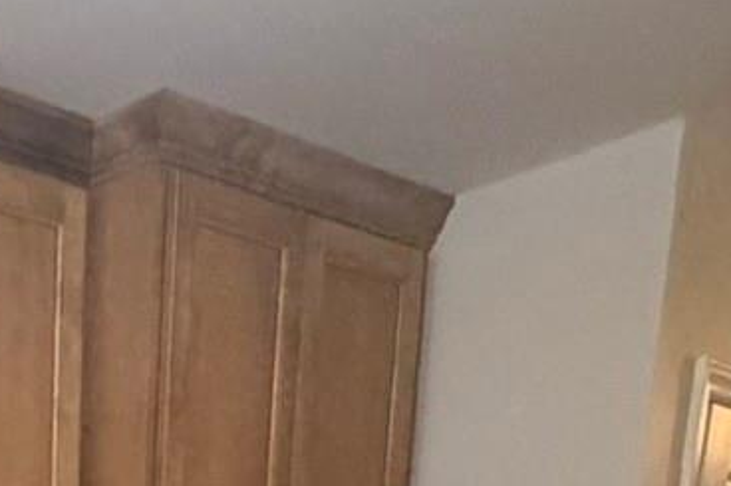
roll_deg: +1.5
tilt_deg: -17.5
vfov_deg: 11.7
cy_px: 1345
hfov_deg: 22.2
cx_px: -252
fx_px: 1644
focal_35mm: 81
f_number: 2.2
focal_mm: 2.22
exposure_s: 1/60
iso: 400
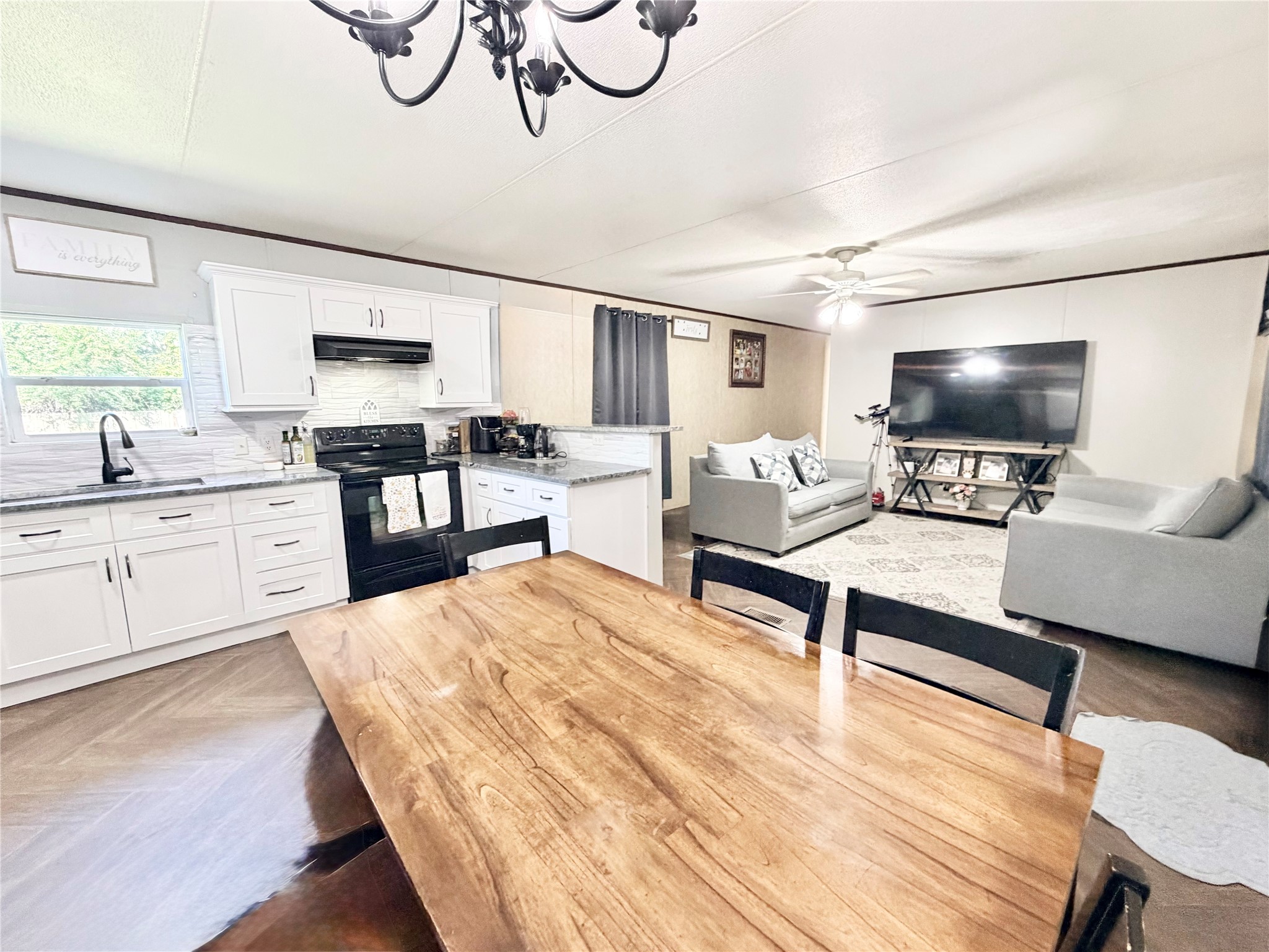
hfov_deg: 102.1
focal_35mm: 14
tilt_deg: -8.1
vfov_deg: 85.7
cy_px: 476
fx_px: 513
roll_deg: +0.7
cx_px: 634
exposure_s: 1/60
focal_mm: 2.22
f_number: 2.2
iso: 320
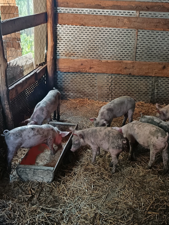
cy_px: 112
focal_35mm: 47
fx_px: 306
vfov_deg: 40.4
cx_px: 84
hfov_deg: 30.9
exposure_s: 1/25
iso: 1119
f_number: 1.75
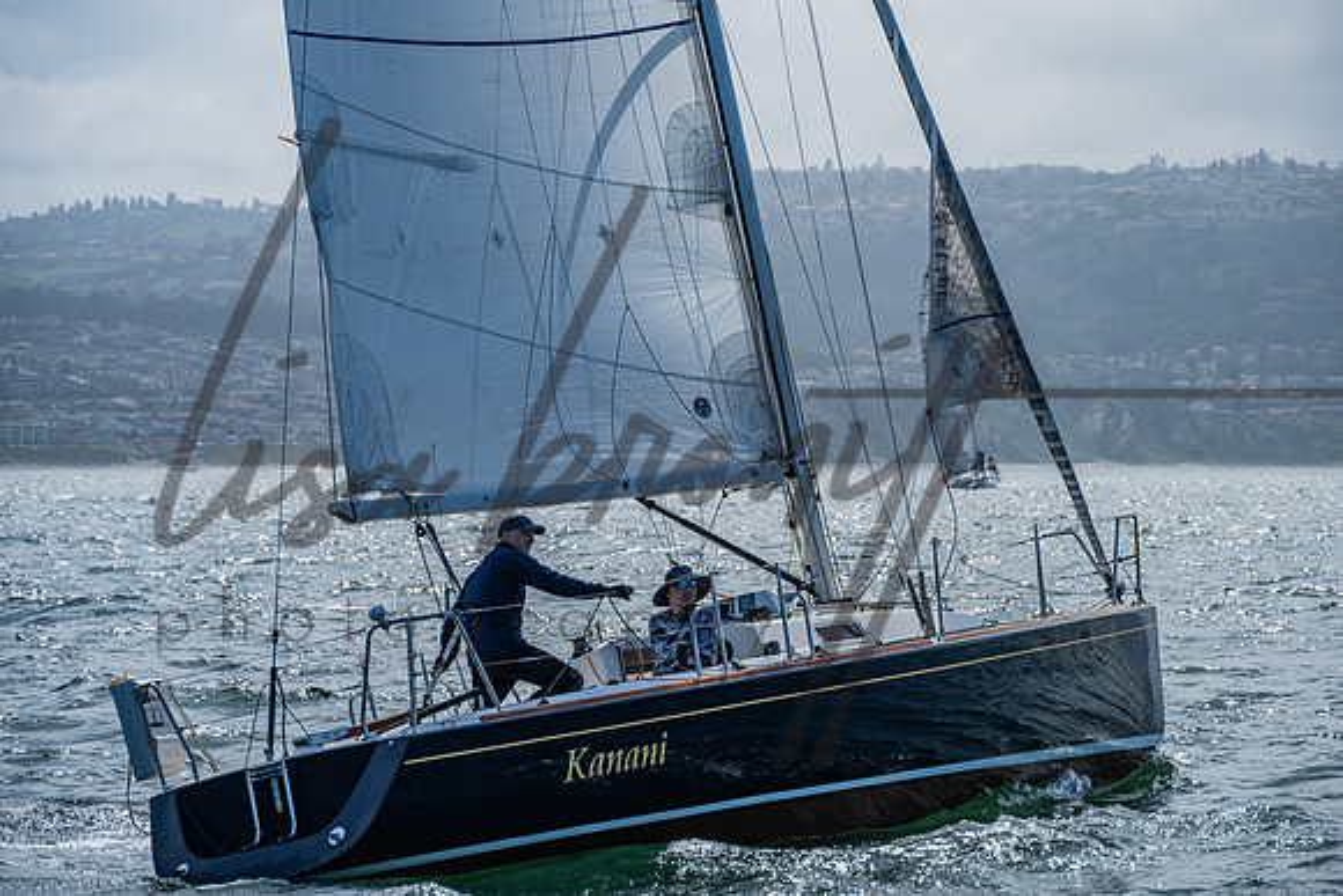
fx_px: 5488
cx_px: 672
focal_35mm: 147
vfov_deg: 9.3
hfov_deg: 14.0
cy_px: 448
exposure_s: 1/1600
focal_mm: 140
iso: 200
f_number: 6.3
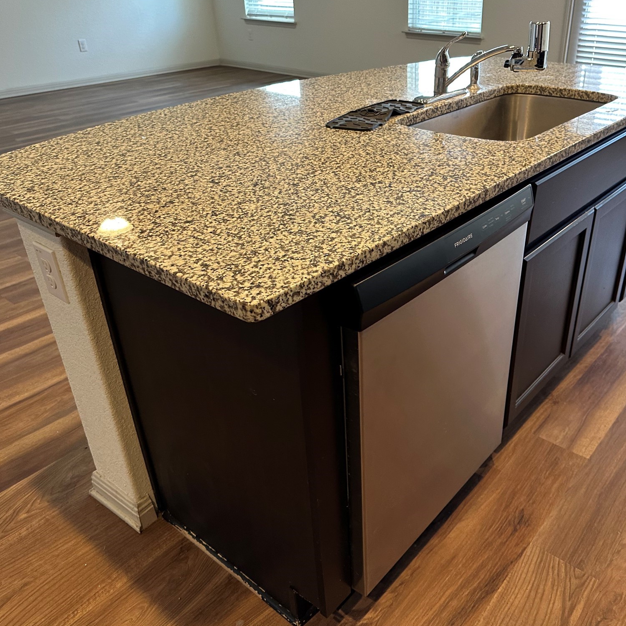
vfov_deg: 55.6
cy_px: 308
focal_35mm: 29
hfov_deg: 55.1
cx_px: 381
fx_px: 593
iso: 250
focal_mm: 6.86
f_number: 1.78
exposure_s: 1/60
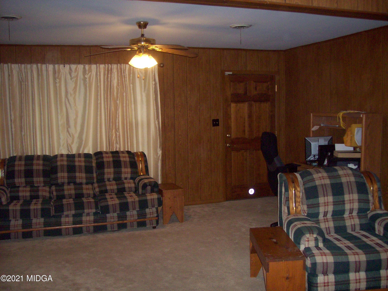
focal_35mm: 36
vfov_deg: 39.6
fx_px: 403
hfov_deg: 51.4
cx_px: 194
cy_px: 146
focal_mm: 6
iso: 140
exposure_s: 1/64
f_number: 2.7
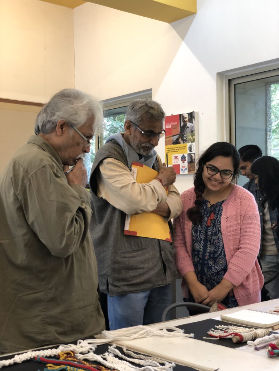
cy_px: 186
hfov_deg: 28.0
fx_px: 559
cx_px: 140
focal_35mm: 52
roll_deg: +0.5
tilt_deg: +1.0
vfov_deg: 36.8
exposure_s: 1/33
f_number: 2.4
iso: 125
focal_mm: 6
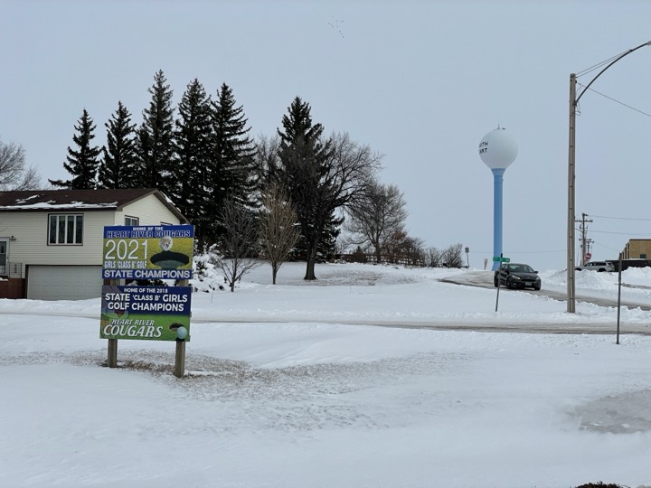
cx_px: 326
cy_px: 244
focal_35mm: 52
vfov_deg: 28.0
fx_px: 978
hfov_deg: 36.8
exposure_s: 1/4348
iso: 25
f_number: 2
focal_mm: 6
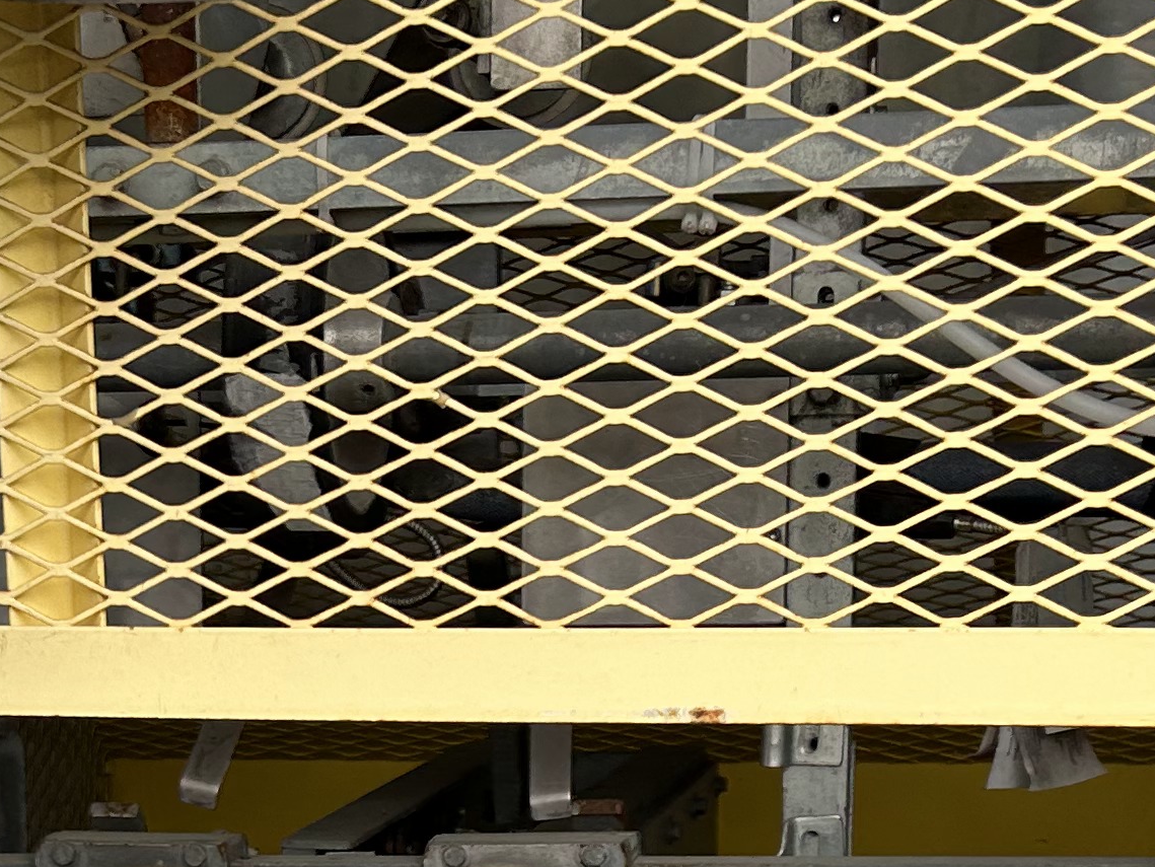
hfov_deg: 21.1
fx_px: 3071
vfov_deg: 15.4
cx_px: 286
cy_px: 1063
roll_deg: -0.8
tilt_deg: -9.6
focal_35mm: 92
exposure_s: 1/268
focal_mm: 5.7
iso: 40
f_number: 1.5
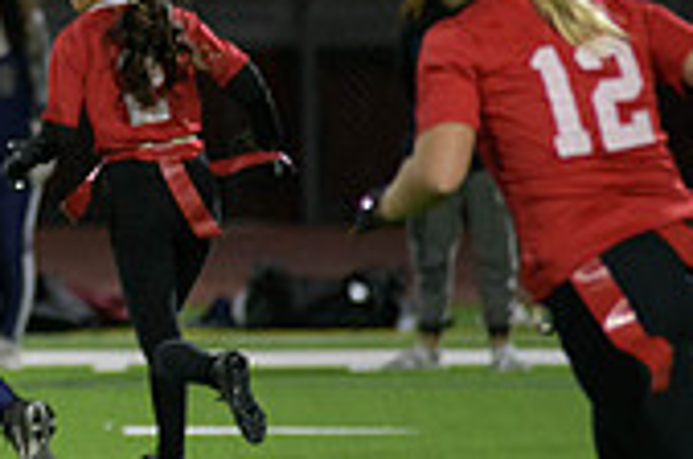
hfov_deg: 3.0
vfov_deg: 2.0
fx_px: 13219
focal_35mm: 688
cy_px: 10
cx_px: -308
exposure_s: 1/640
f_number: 2.8
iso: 3200
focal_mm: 200
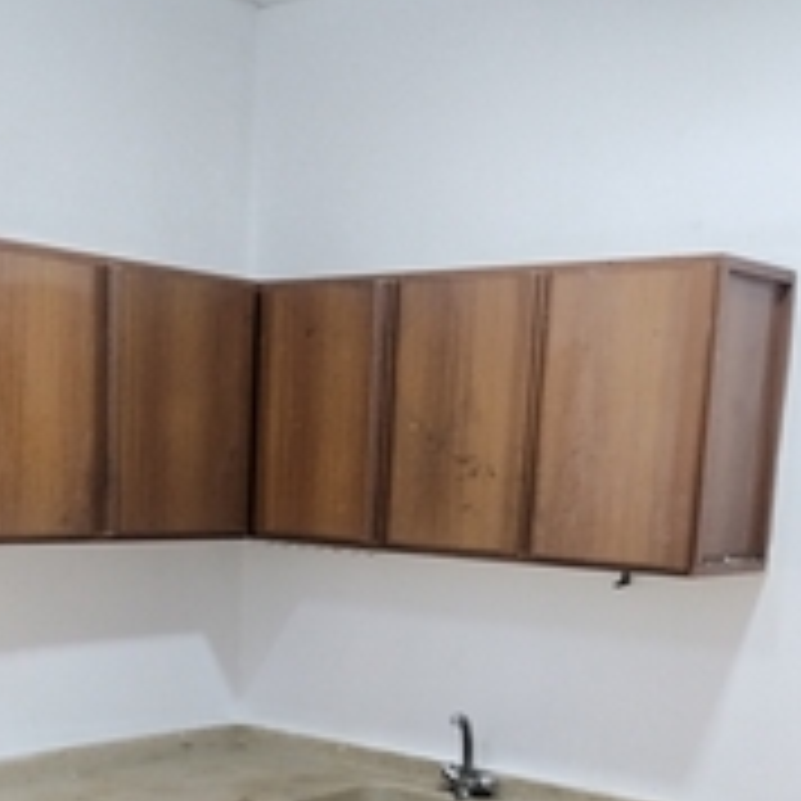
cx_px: 295
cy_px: 749
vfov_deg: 27.8
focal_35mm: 59
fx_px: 1545
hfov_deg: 29.0
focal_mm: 4.7
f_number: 1.8
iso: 1181
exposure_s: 1/33.3
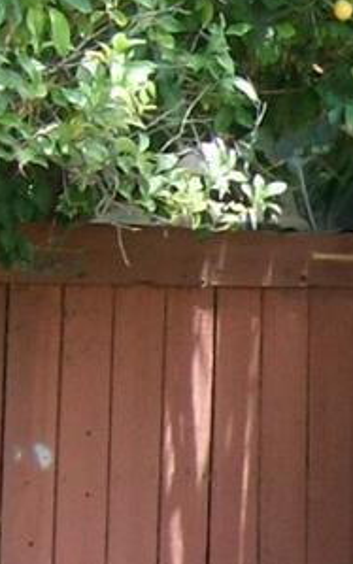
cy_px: 521
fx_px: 2862
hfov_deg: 6.8
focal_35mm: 186
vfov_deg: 11.2
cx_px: 772
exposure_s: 1/189
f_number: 2.8
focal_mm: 5.8
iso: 80
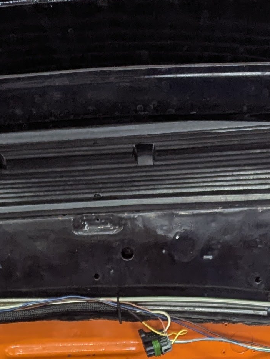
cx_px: 66
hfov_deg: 14.1
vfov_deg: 16.1
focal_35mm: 105
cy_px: 623
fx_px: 1090
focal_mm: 6.81
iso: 244
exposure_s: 1/120
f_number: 1.85
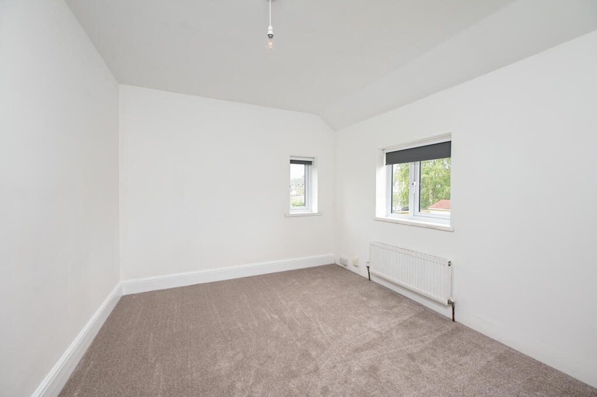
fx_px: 232
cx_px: 298
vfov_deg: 81.1
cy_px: 198
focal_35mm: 14
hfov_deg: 104.3
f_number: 5.6
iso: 400
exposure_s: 1/40
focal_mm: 14
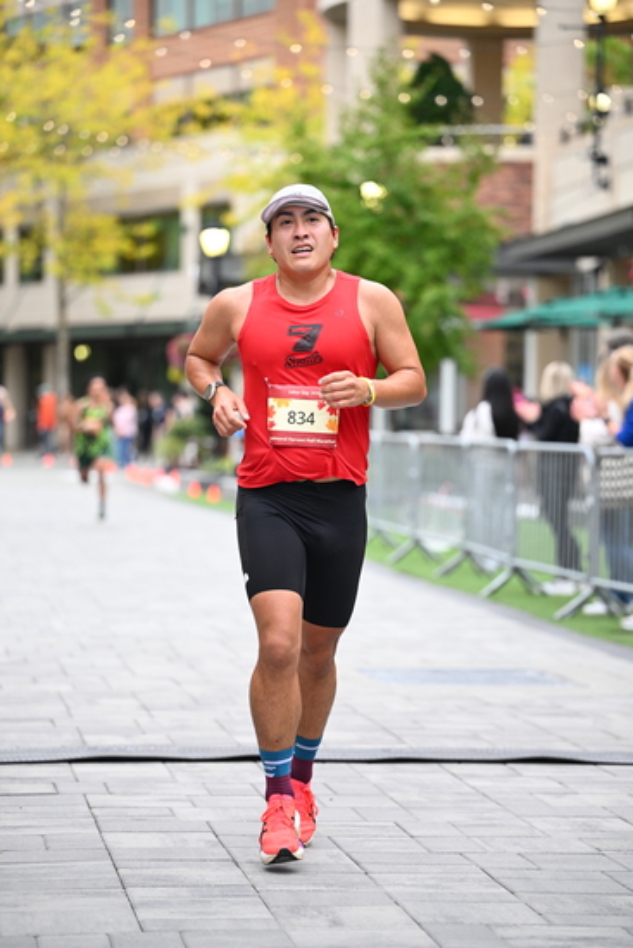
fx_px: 2899
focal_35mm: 110
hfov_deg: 12.5
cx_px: 316
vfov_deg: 18.6
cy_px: 474
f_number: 2.8
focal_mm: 110
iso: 1600
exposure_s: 1/800
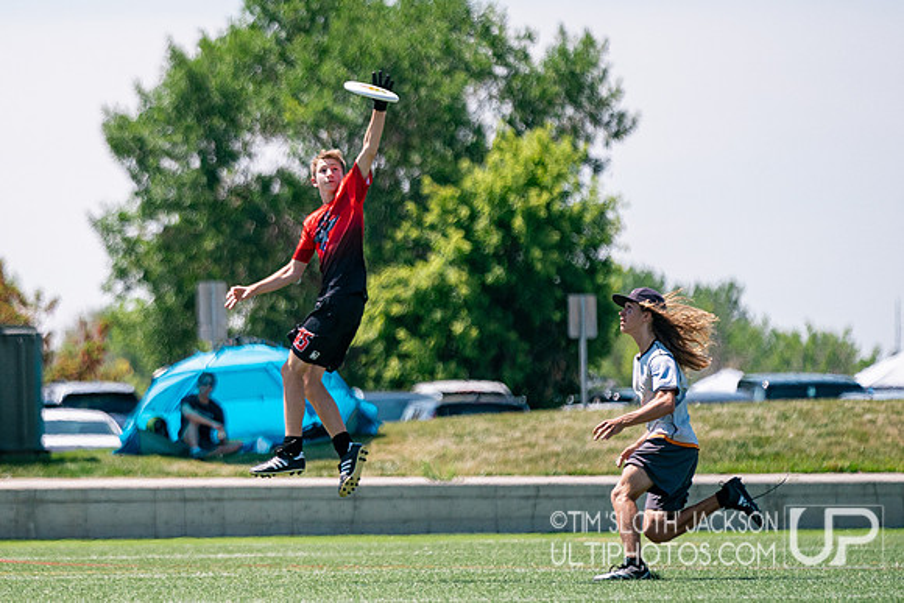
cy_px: 300
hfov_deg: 6.4
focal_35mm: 322
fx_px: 8097
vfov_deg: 4.3
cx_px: 215
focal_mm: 200
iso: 640
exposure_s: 1/12800
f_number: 2.8
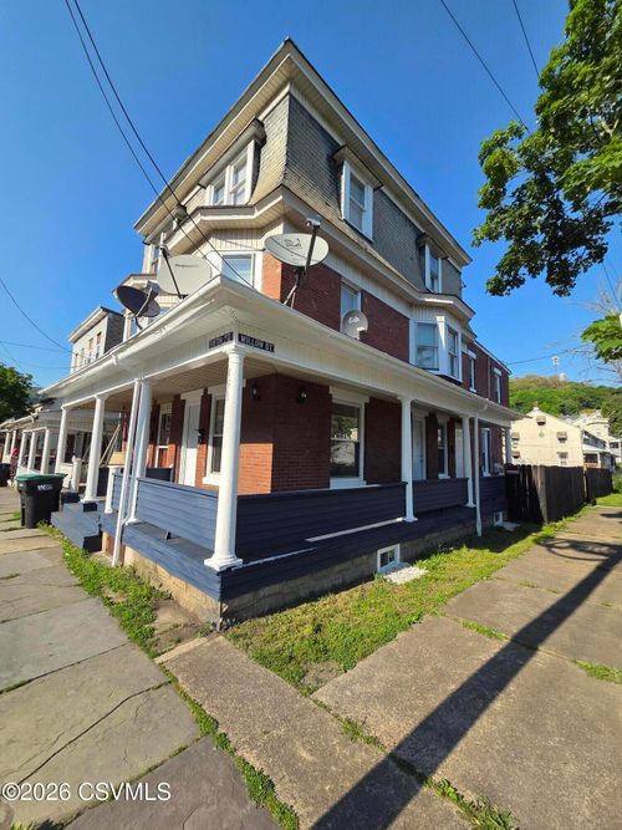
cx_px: 311
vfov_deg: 106.2
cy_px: 415
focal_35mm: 13
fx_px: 312
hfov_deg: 89.9
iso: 50
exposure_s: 1/1457
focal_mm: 2.2
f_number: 2.2
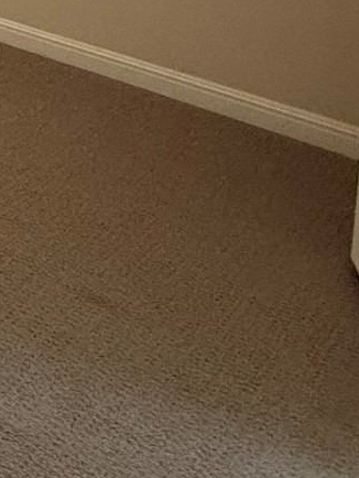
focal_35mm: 66
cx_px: -394
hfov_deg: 16.2
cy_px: -207
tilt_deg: -7.6
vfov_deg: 24.1
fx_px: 912
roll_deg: +1.2
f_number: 2.2
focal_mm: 2.22
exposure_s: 1/60
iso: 250
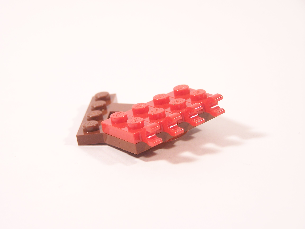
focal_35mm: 128
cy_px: 114
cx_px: 152
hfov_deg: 15.4
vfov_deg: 11.6
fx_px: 1128
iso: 100
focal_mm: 21.2
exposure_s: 1/15
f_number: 3.2
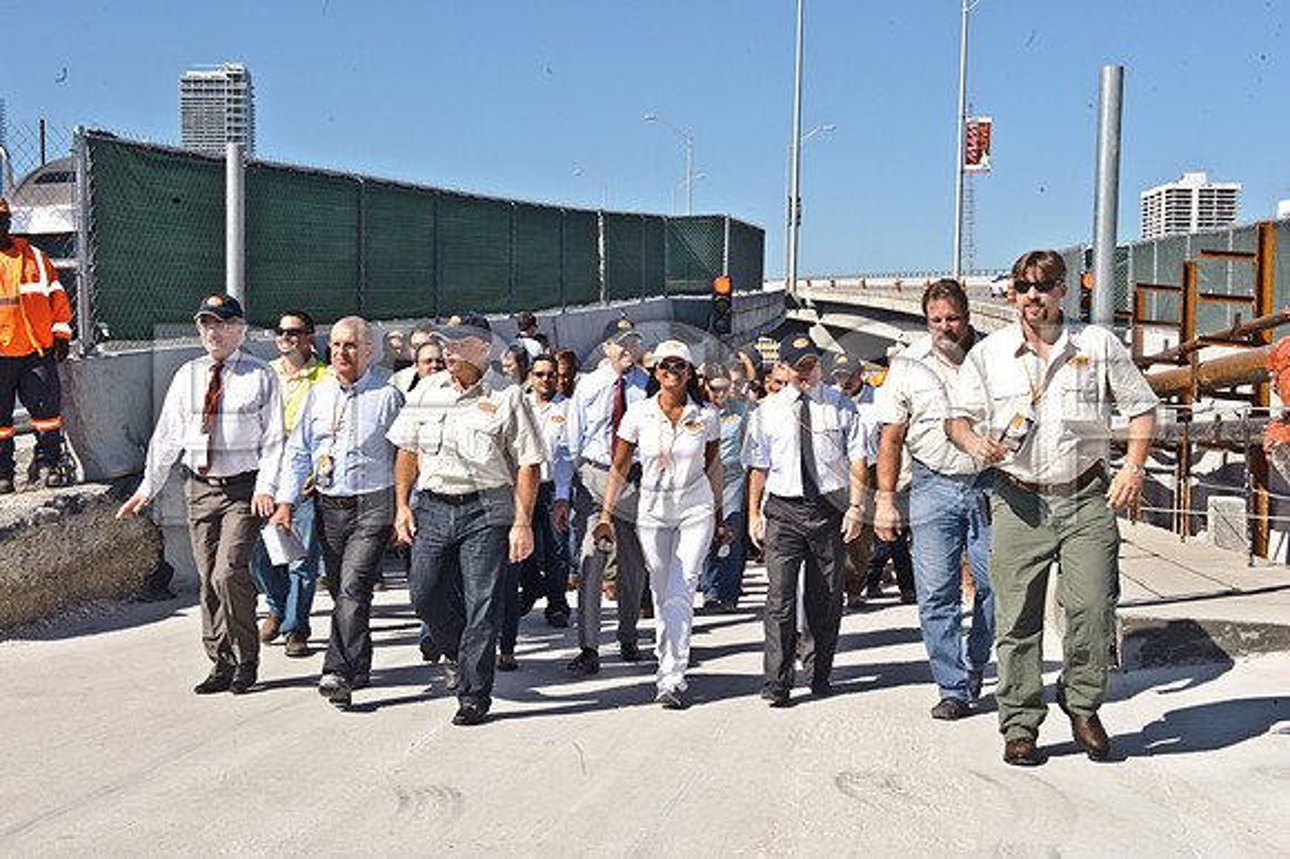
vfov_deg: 28.0
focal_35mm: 48
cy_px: 430
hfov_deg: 41.1
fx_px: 1719
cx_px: 645
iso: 400
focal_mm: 48
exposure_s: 1/250
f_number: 18
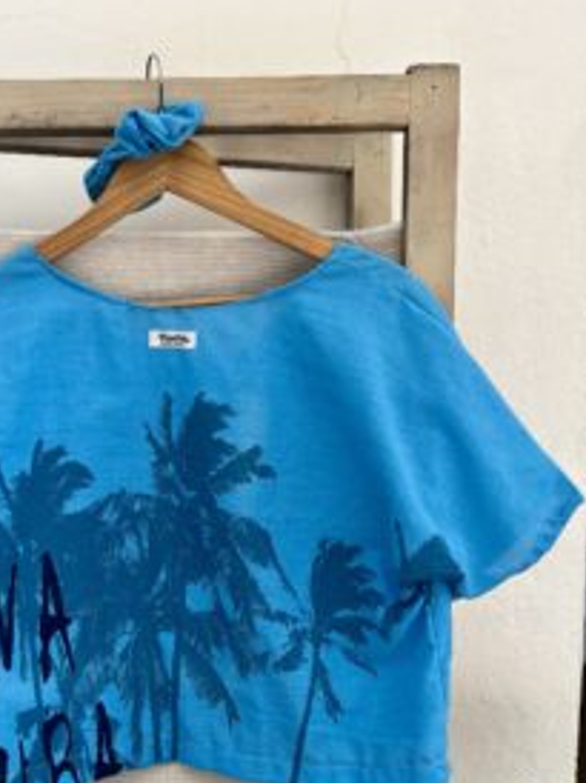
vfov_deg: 48.3
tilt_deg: -9.6
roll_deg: +1.7
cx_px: 166
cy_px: 517
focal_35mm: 38
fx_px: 859
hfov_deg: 37.0
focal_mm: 5.1
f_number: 1.6
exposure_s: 1/457
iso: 50
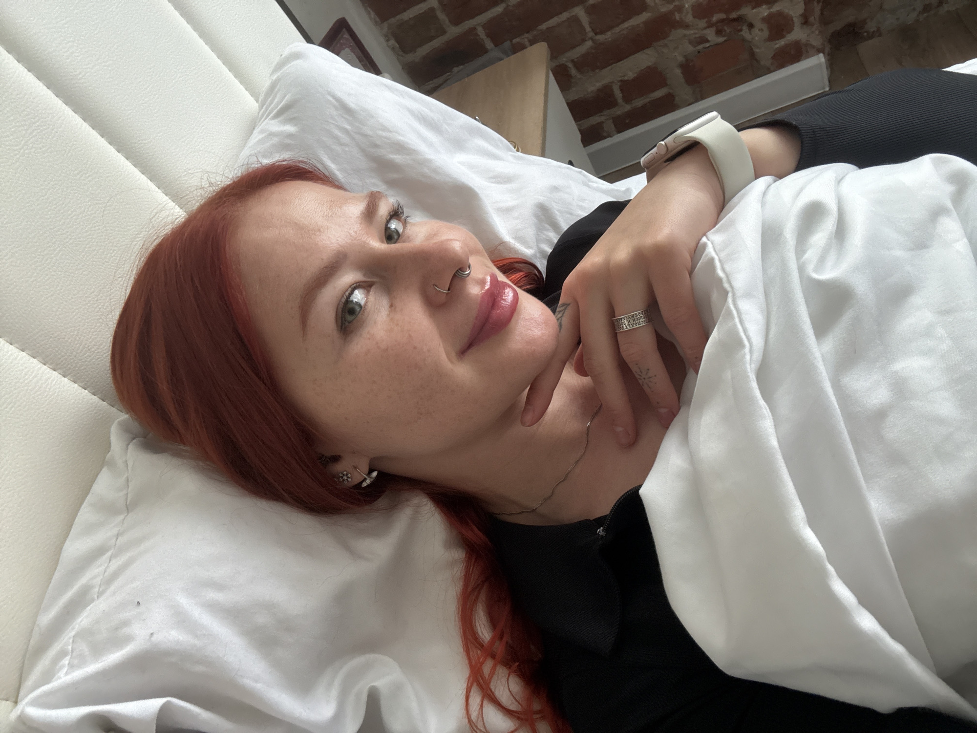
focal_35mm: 23
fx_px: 649
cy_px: 366
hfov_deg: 73.9
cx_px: 488
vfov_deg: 58.9
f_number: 1.9
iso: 200
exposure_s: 1/60
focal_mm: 2.69
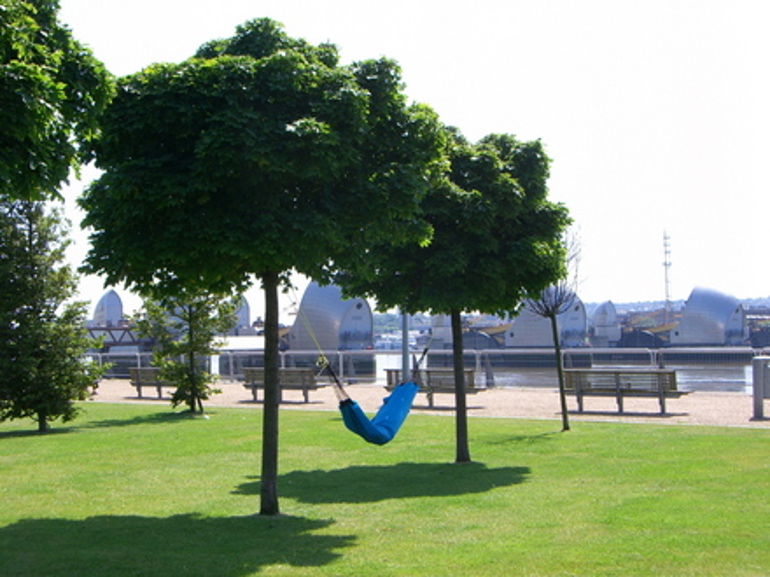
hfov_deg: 34.9
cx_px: 385
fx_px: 1223
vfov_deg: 26.6
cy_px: 288
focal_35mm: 55
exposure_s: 1/200
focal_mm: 9
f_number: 5.2
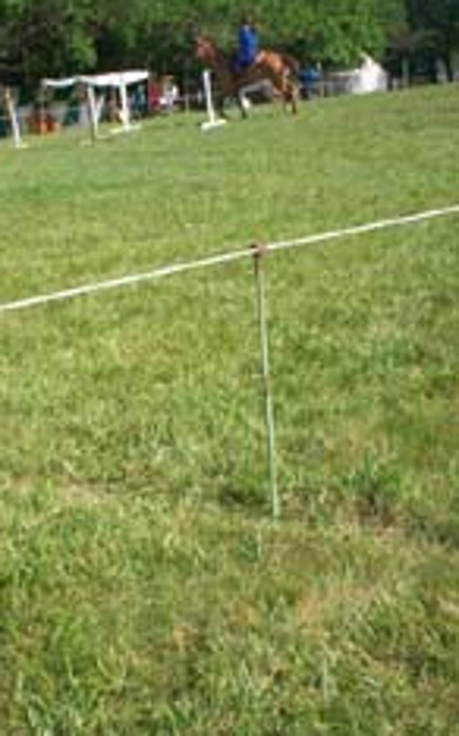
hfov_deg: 22.5
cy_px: 384
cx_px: 119
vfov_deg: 35.7
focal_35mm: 57
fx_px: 1142
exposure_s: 1/462
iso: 100
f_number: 4.5
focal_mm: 6
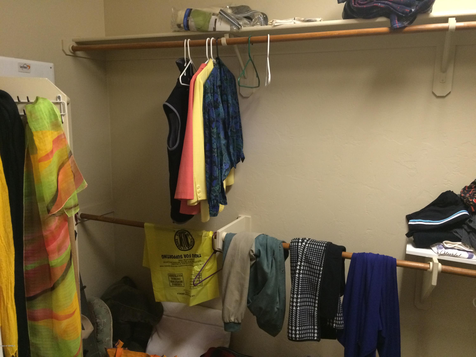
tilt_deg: -9.9
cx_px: 238
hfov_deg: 61.7
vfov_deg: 48.2
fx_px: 399
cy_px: 178
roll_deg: +0.0
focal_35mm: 29
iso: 250
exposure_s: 1/30
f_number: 2.2
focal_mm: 4.15
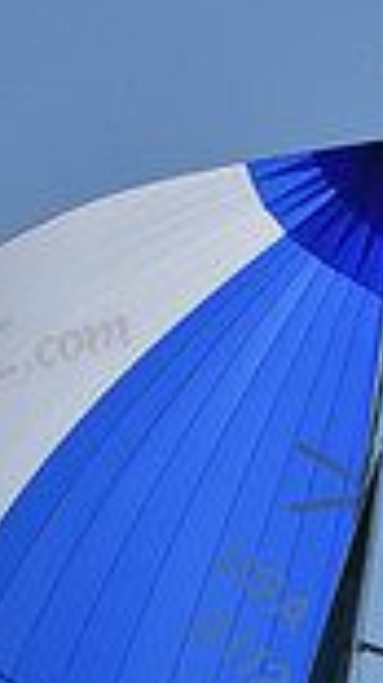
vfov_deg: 7.8
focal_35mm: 274
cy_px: 969
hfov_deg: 4.4
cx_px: 359
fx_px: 4955
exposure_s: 1/1250
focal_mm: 70
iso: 250
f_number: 10
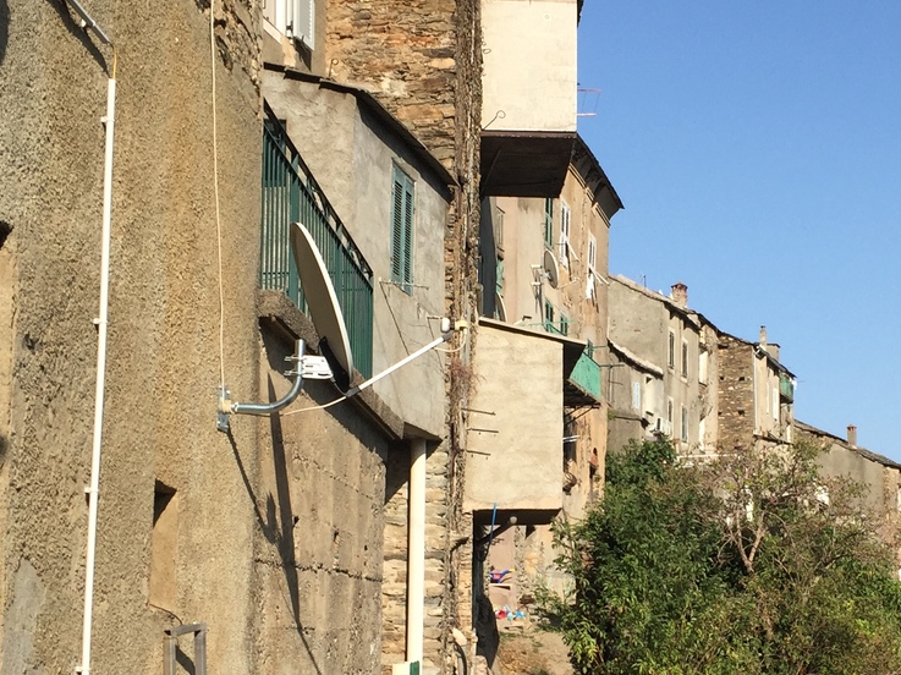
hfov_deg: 30.3
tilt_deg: +6.9
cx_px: 660
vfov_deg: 23.2
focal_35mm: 63
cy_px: 449
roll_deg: +0.0
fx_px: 1639
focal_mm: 4.15
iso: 32
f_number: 2.2
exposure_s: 1/2083
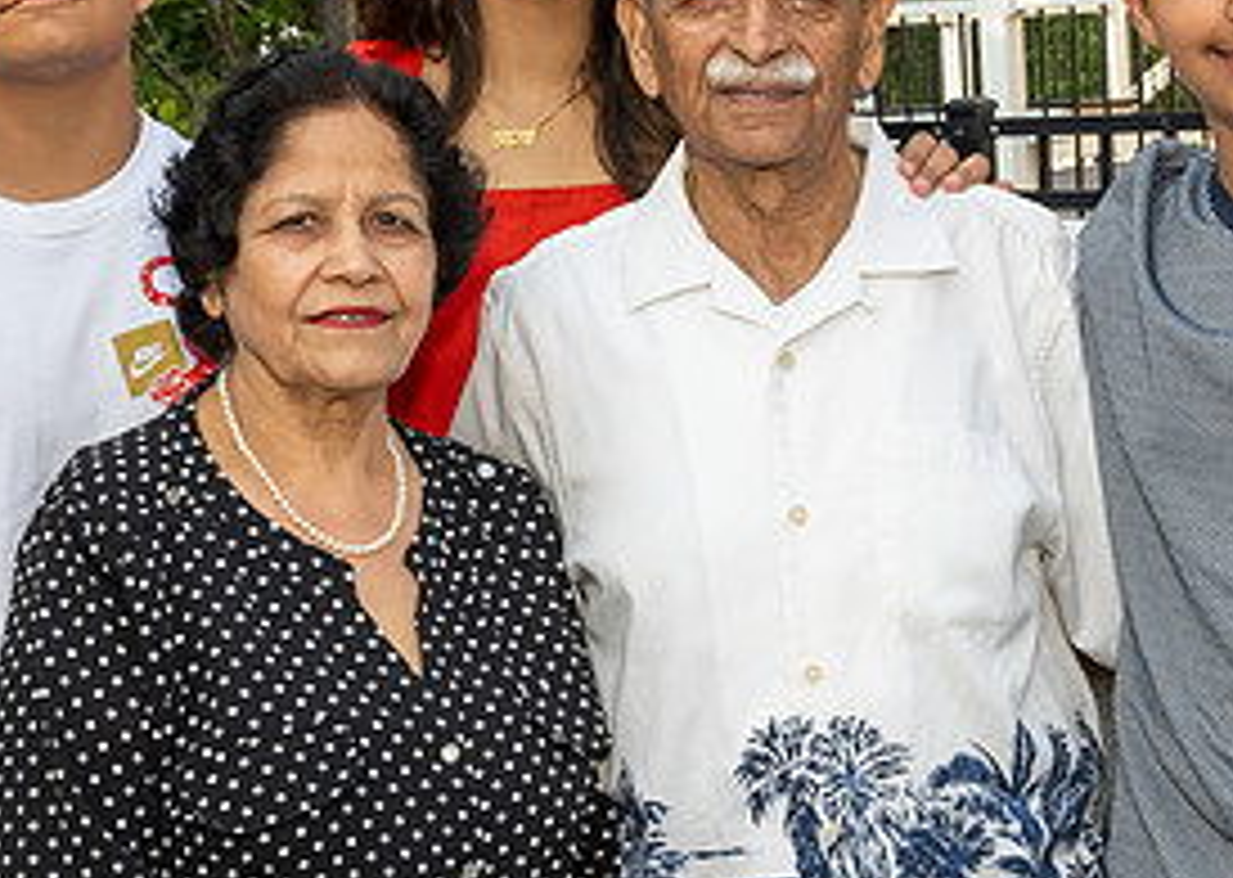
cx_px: 663
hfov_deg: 23.7
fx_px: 2938
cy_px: 400
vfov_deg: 17.0
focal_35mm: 84
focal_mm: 23
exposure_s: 1/250
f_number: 8
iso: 560
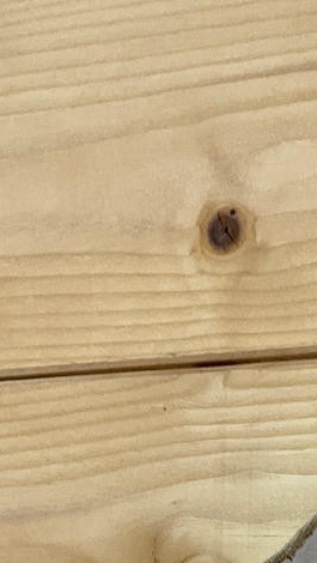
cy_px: 719
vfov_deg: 22.3
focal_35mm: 86
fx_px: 1283
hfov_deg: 13.1
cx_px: 516
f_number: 1.8
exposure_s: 1/50
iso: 40
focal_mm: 3
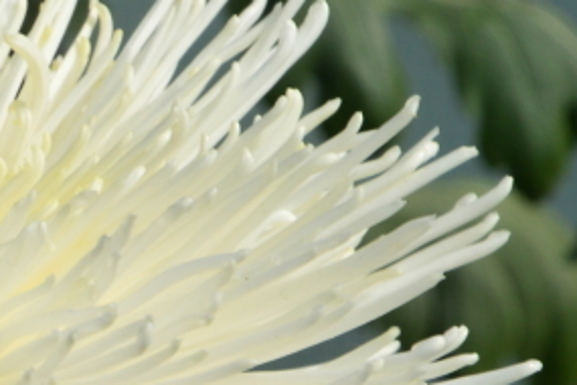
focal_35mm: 1613
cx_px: -213
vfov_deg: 0.9
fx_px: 25851
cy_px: 645
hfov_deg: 1.3
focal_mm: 300
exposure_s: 1/250
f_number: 13
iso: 250
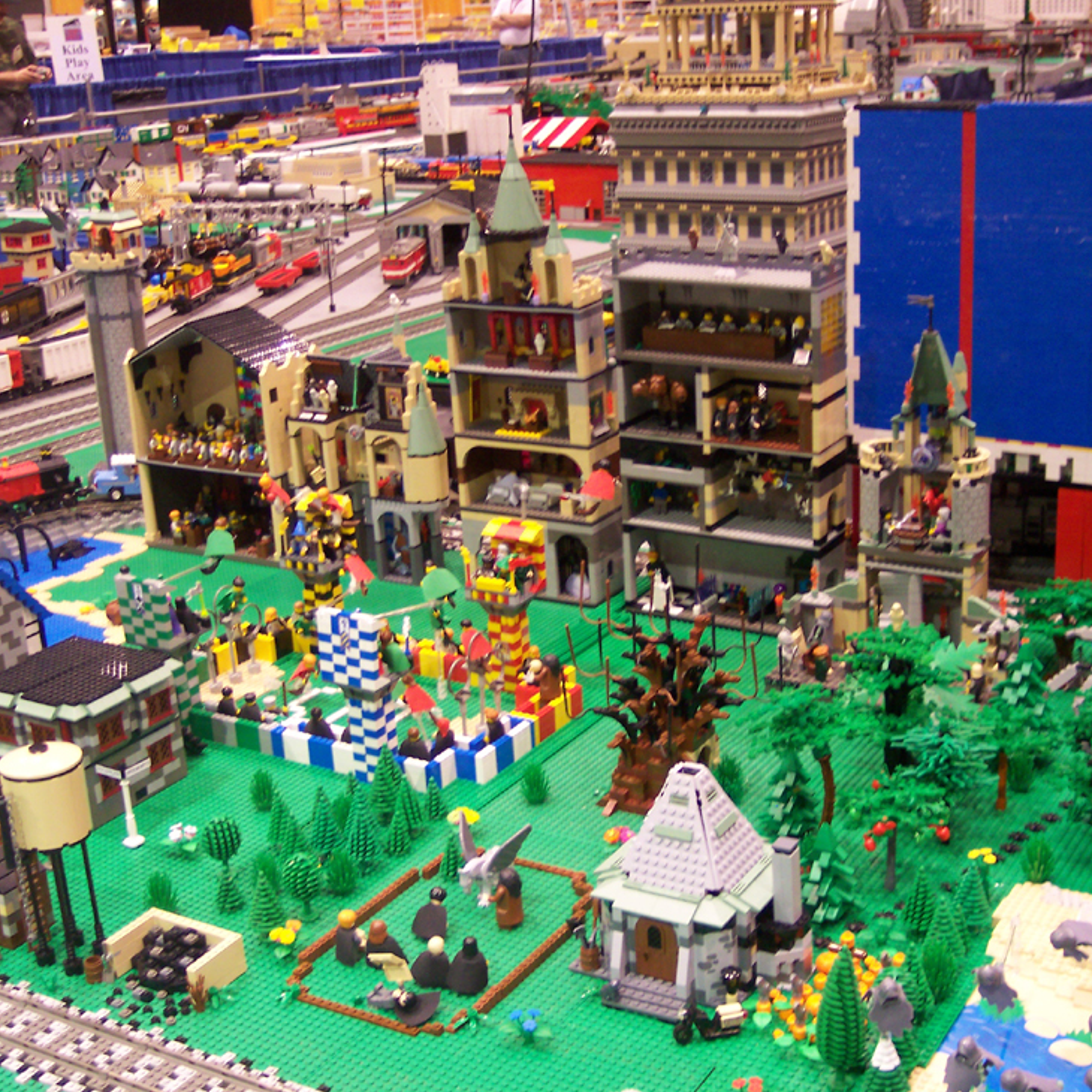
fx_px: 1642
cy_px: 548
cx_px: 594
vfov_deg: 36.8
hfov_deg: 36.8
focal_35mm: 46
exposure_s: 1/15
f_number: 2.8
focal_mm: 8
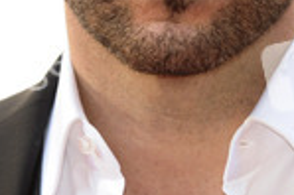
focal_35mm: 626
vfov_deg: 2.2
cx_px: 184
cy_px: -33
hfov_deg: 3.3
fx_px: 5109
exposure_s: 1/250
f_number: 4.5
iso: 320
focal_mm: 155
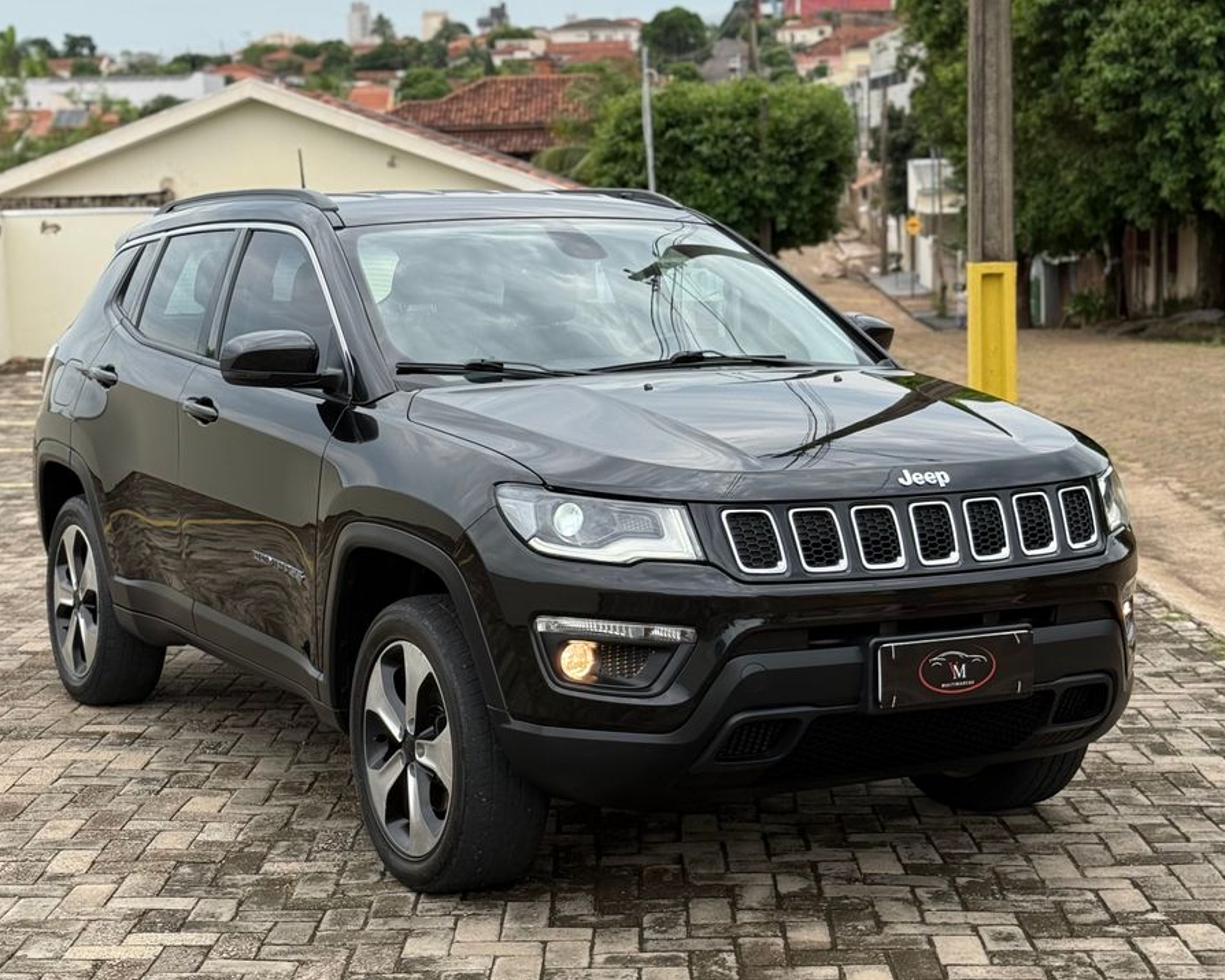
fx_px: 1813
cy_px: 491
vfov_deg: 30.2
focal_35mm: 50
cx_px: 587
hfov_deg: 37.3
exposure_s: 1/1642
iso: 64
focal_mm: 6.76
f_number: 1.78
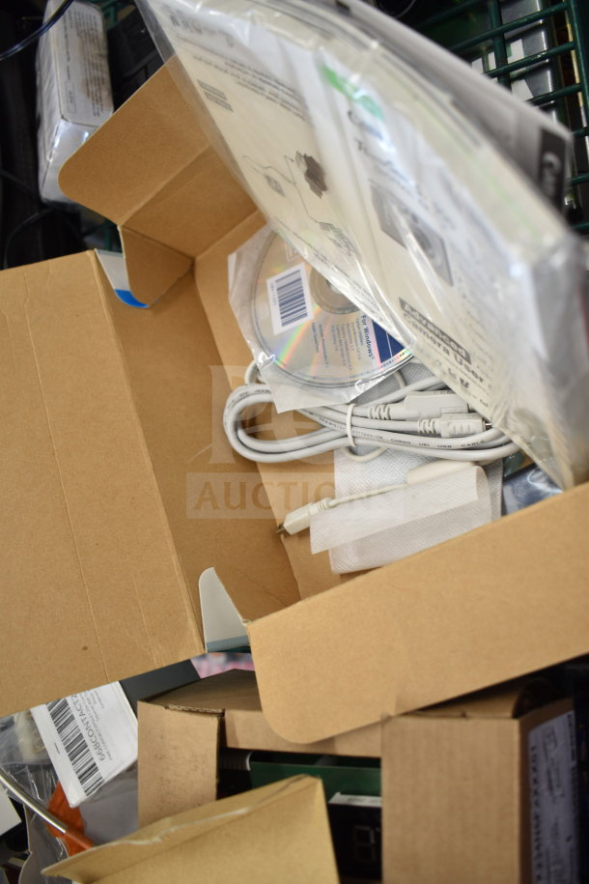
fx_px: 736
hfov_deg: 43.6
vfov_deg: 61.9
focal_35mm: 30
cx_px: 294
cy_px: 442
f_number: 3.8
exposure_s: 1/30
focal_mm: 20
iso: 280
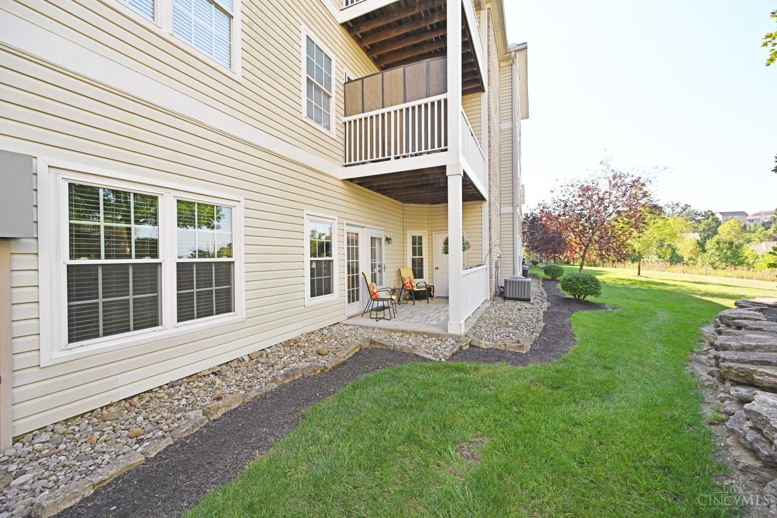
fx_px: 302
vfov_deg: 81.2
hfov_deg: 104.3
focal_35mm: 14
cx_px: 388
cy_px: 259
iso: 125
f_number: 5.6
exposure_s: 1/250
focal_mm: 14
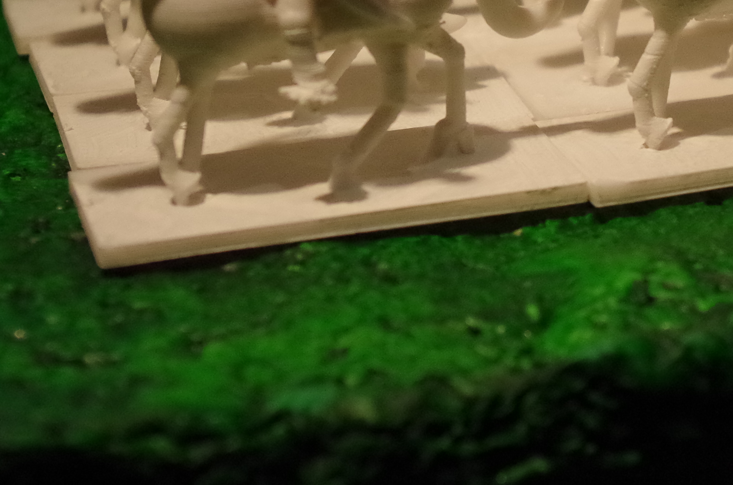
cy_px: -51
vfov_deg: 10.5
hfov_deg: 15.9
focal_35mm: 128
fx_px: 2601
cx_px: 629
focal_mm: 35
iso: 3200
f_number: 5.6
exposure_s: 1/1000
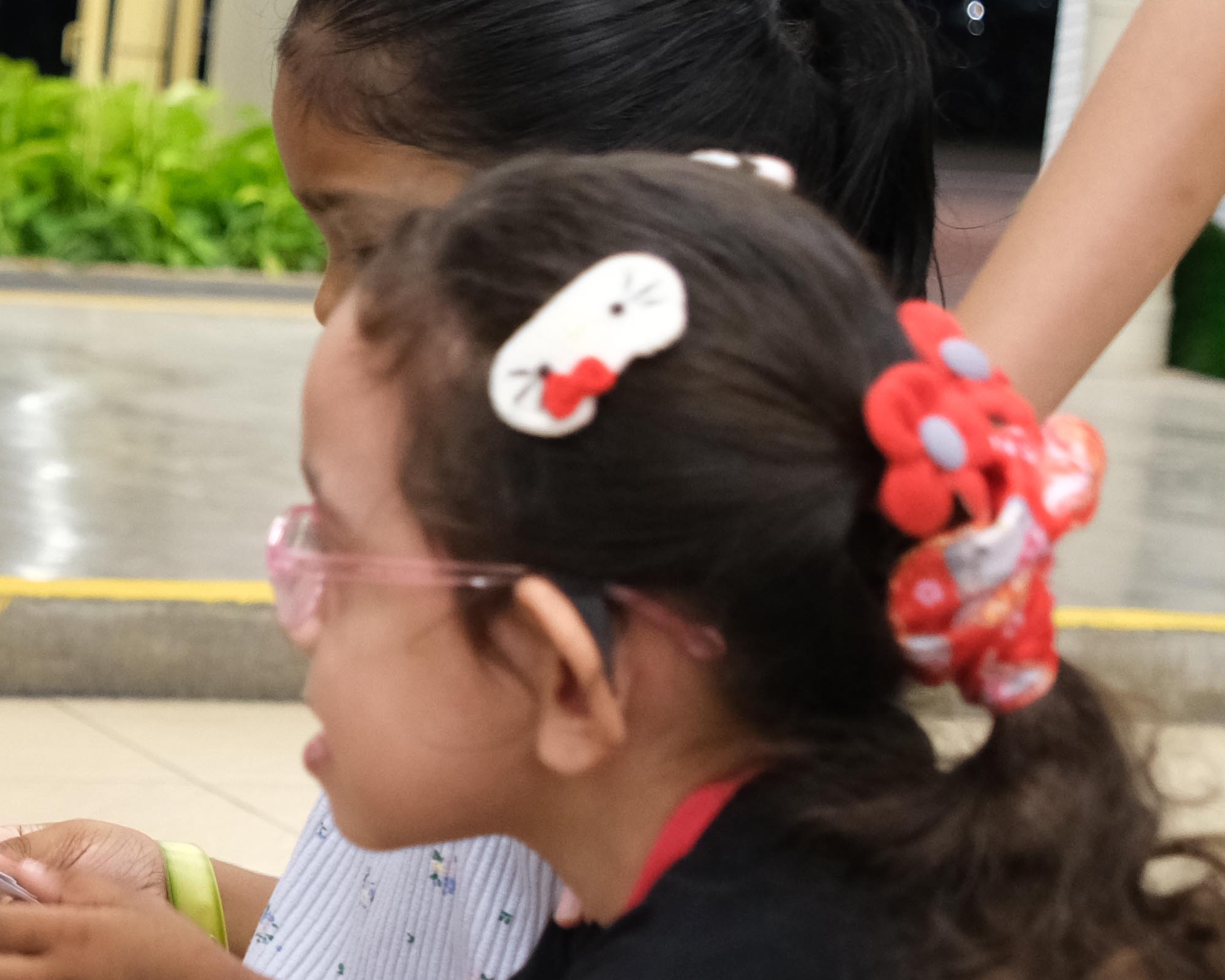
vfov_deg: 12.7
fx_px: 4387
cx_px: -589
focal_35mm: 121
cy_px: 479
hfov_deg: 14.8
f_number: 2.8
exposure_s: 1/100
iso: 1600
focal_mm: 27.6
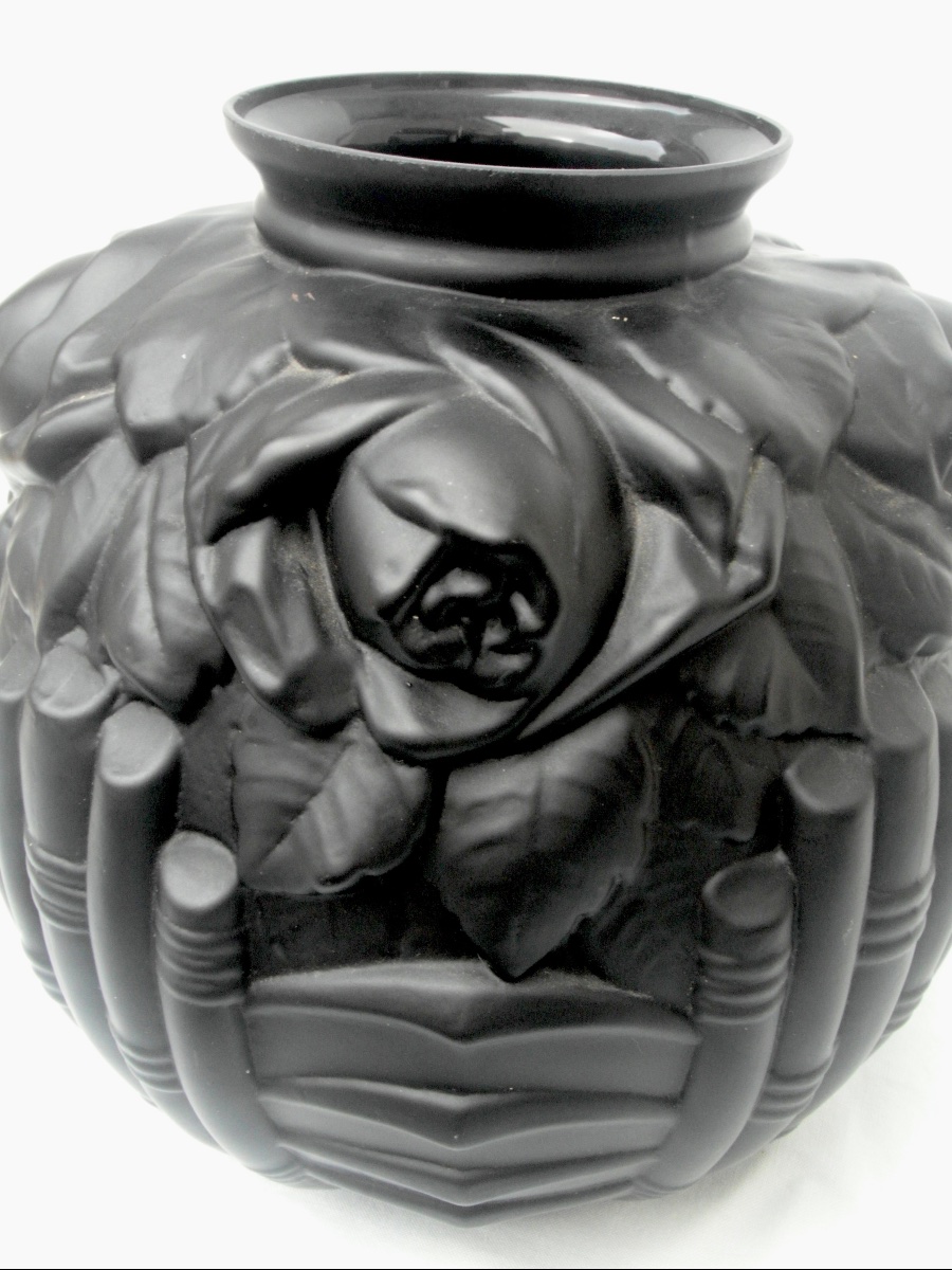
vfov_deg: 45.8
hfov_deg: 35.1
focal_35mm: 41
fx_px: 1503
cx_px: 476
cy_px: 635
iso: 320
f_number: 5.8
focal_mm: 6.8
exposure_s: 1/30
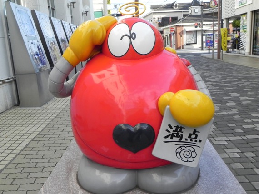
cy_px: 97
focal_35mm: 33
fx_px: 247
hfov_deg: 55.4
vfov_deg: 42.9
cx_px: 130
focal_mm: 5.9
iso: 160
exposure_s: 1/216
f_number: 5.6
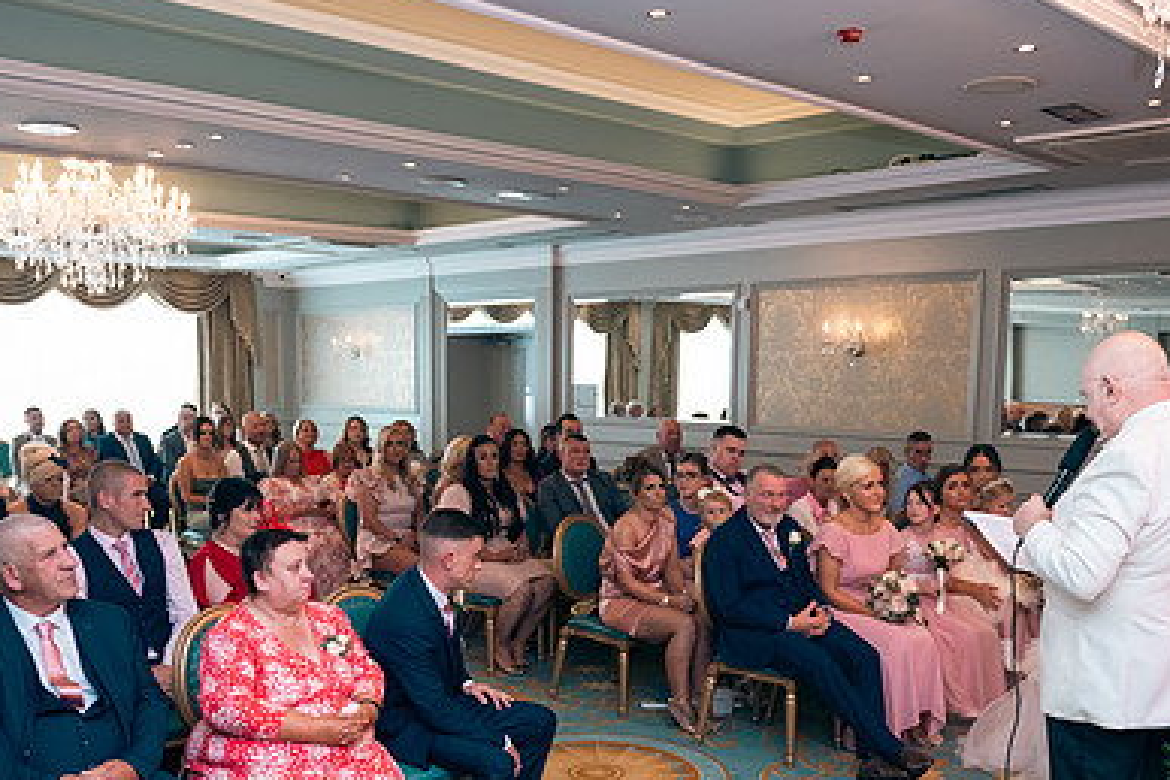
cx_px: 538
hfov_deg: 53.1
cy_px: 570
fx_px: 1170
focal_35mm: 36
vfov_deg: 36.2
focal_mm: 24
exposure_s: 1/160
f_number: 3.5
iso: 640
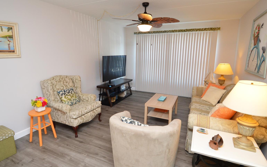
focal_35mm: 19
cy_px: 81
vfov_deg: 62.2
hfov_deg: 88.0
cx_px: 130
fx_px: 138
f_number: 4
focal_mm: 12
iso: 500
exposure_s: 1/60
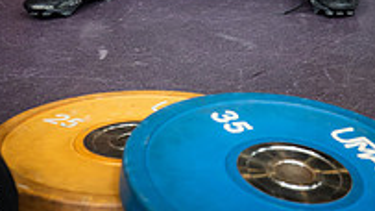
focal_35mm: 116
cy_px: -202
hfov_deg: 18.5
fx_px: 1153
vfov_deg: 9.8
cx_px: 207
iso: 500
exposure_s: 1/250
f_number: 5.6
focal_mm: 50
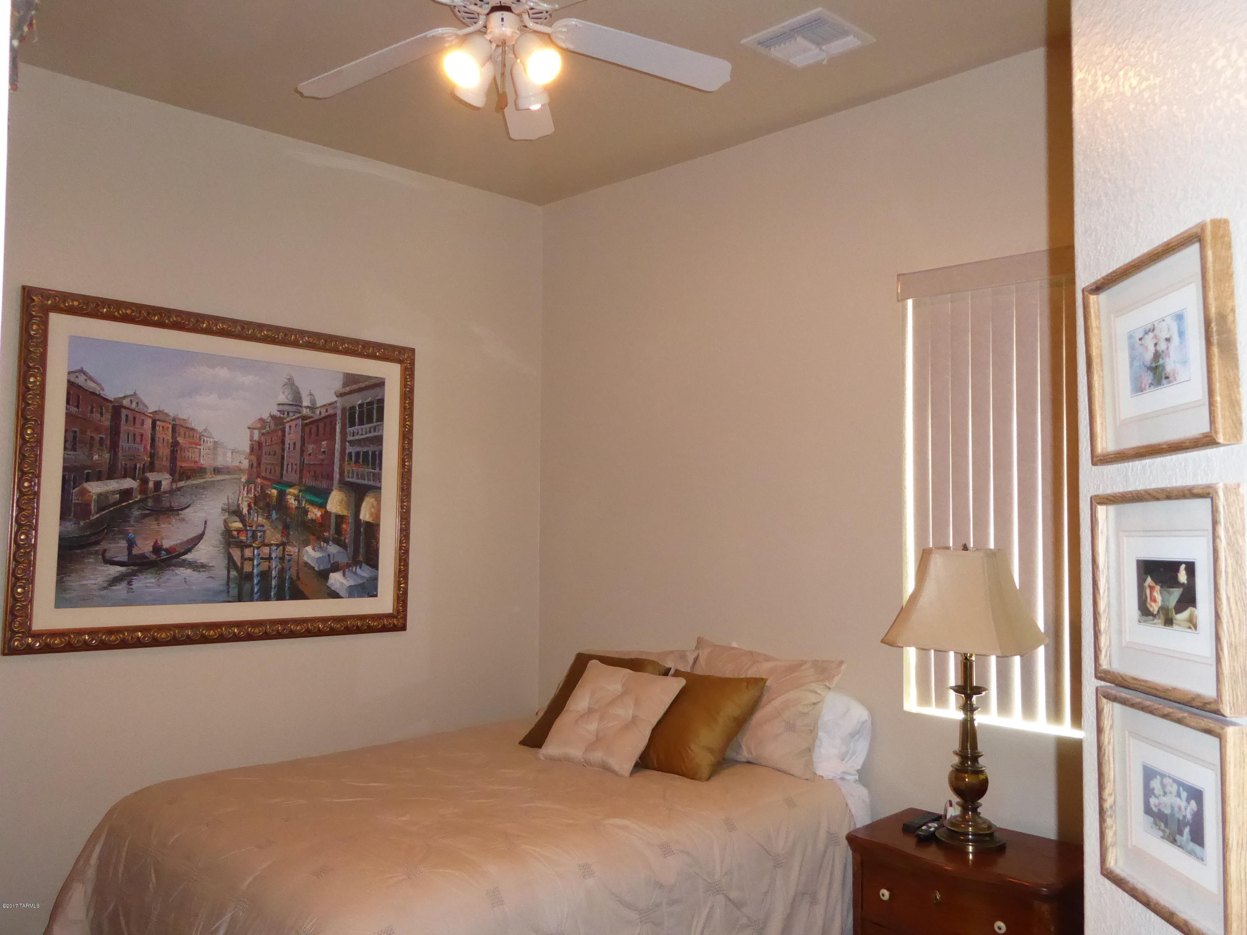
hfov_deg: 61.7
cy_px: 468
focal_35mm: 29
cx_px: 624
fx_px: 1045
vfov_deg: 48.2
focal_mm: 5
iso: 800
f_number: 3.5
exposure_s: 1/60
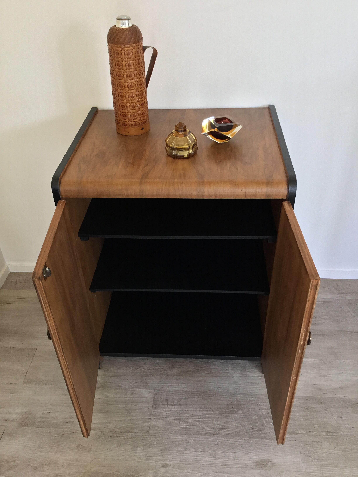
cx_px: 179
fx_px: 427
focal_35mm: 31
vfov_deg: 58.4
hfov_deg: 45.4
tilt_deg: -37.4
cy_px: 238
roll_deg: +0.7
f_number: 2.4
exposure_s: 1/33
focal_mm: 3.3
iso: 64
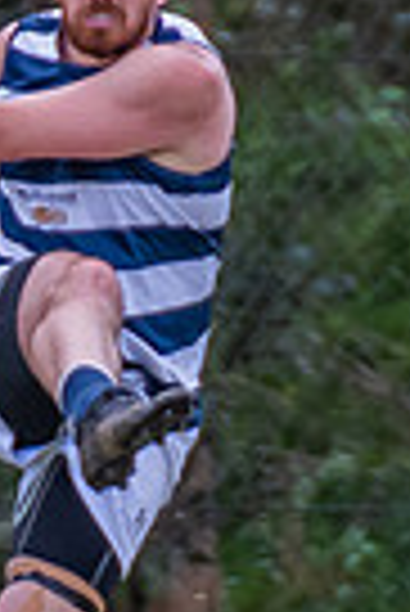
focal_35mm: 3516
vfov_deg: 0.6
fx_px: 59908
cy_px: 402
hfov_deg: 0.4
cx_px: -250
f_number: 4.5
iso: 800
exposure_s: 1/1600
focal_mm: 420
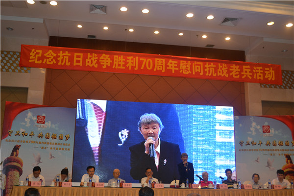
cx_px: 147
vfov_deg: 34.2
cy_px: 98
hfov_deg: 49.6
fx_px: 318
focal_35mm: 39
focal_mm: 26
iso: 560
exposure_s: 1/60
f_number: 4.2
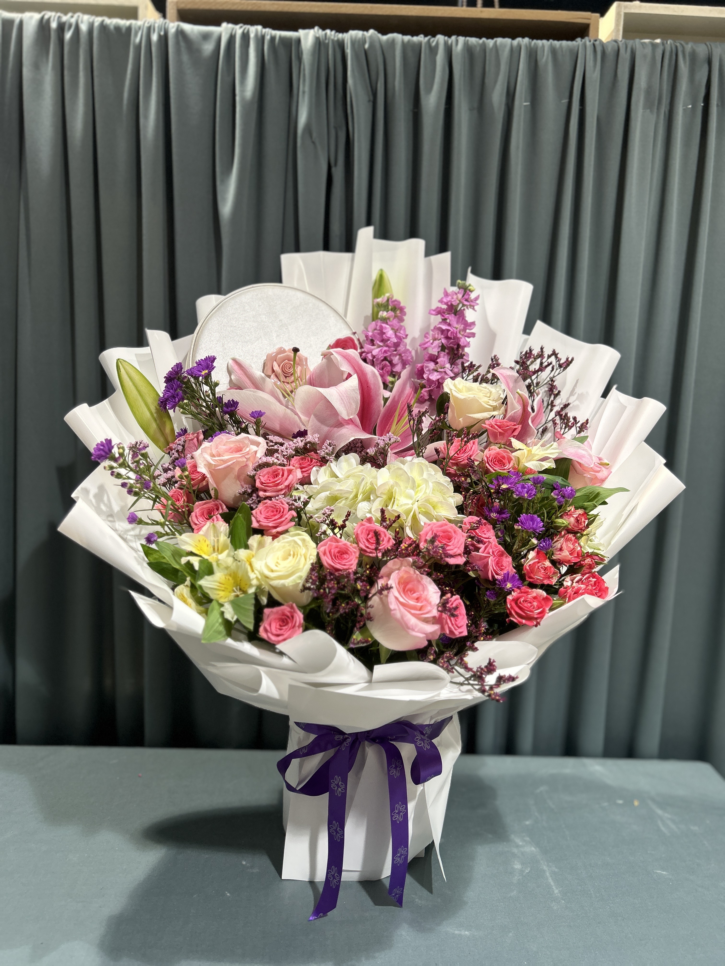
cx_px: 362
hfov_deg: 53.1
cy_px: 483
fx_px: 726
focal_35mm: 26
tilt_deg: -7.8
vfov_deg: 67.3
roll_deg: -2.4
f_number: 1.5
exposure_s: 1/282
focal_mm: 5.7
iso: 40
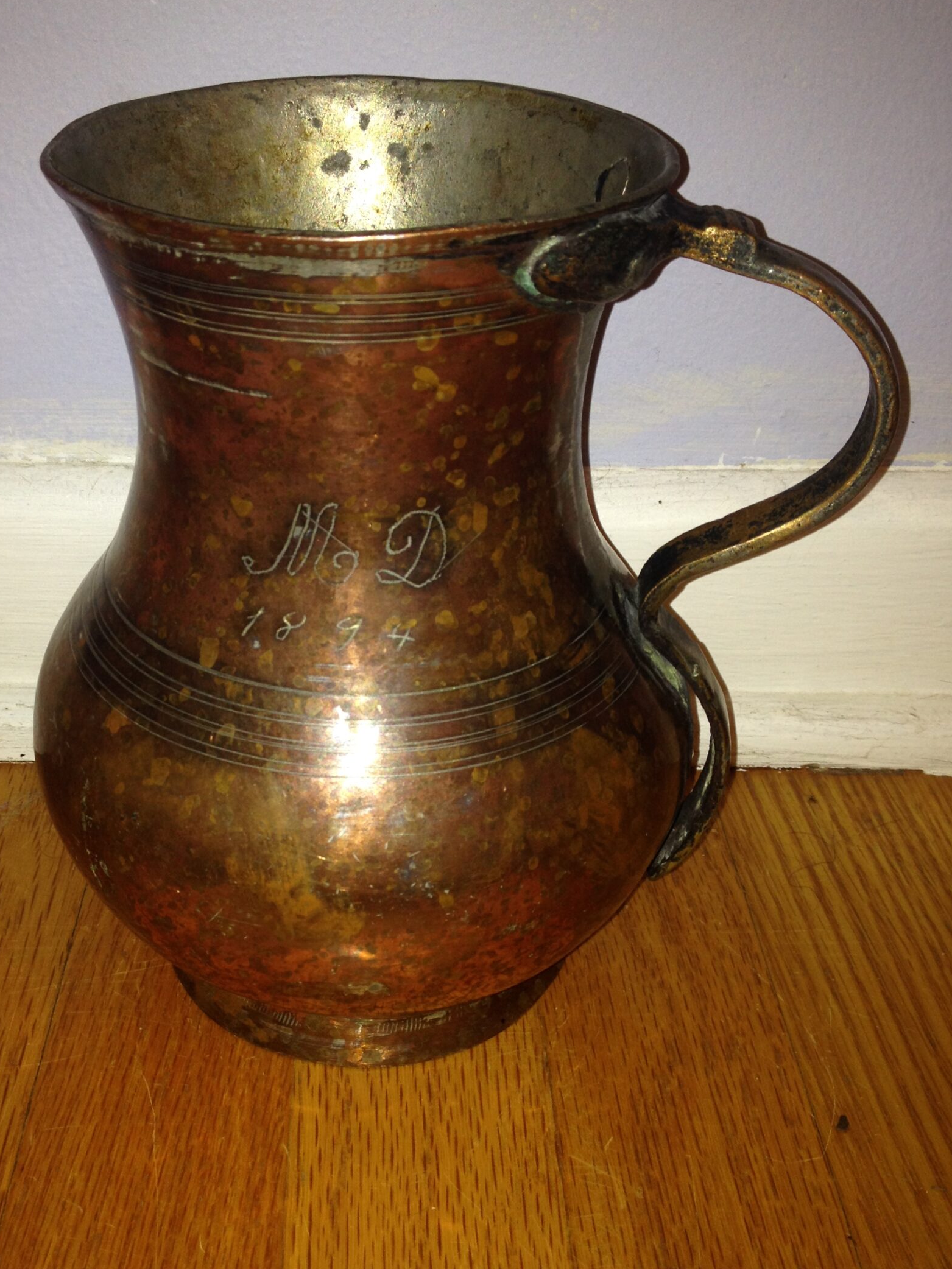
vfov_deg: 43.8
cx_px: 394
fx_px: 1577
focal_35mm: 43
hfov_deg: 33.5
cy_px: 656
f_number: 2.4
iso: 50
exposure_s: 1/32
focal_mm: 4.28
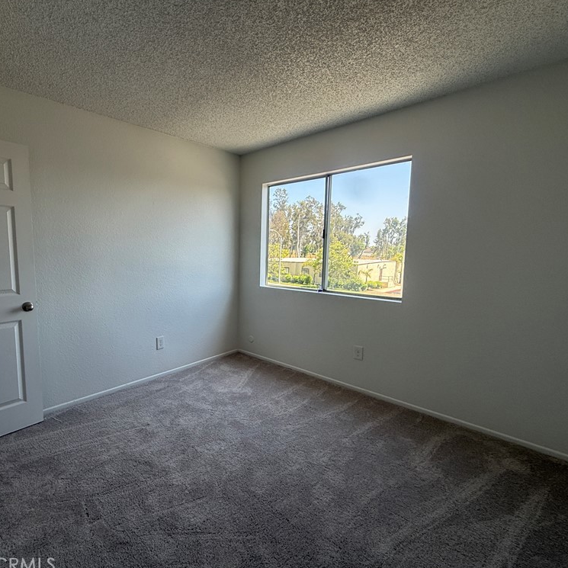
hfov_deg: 82.4
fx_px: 316
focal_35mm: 17
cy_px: 283
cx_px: 213
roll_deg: -0.2
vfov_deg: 84.0
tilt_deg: -6.3
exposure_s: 1/569
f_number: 2.2
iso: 64
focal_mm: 2.22
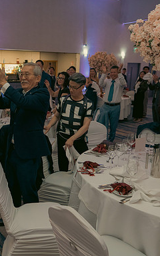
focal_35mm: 37
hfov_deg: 33.2
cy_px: 128
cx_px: 27
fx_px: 258
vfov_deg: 52.7
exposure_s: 1/160
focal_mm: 24
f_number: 3.5
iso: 2500
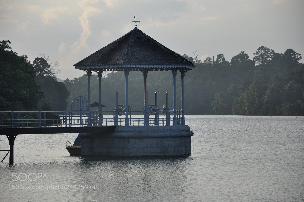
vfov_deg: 8.7
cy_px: 101
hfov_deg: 13.1
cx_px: 152
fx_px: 1328
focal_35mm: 158
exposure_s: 1/500
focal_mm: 105
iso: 200
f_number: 5.6
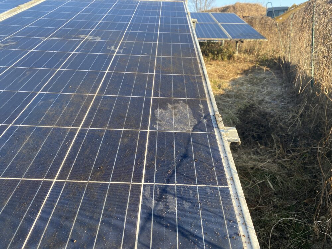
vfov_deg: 53.1
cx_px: 166
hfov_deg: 67.3
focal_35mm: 26
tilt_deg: -14.6
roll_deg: +0.9
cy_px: 124
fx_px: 249
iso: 32
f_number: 1.8
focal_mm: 4.25
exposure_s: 1/360
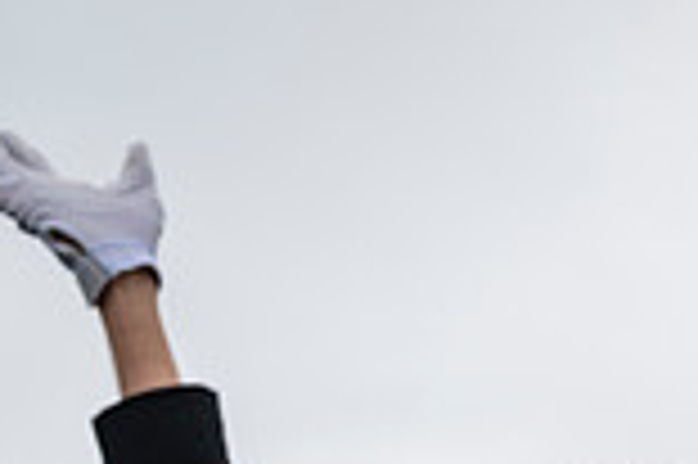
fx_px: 1743
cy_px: 827
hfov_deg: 20.8
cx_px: 887
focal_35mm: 90
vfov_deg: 13.6
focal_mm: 24
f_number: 2.8
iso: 160
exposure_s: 1/500
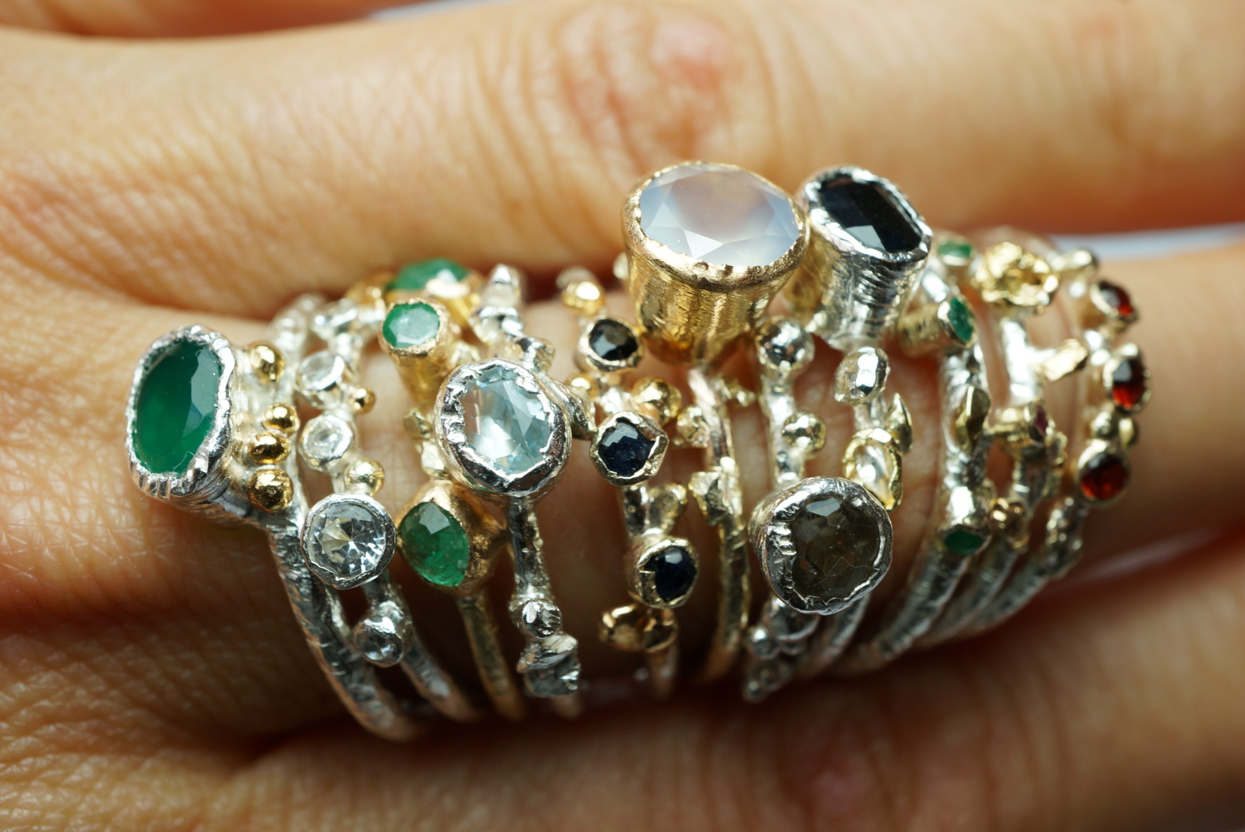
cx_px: 622
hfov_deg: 43.6
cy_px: 416
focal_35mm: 45
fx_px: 1557
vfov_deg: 29.9
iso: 160
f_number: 16
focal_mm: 30
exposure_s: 1/60
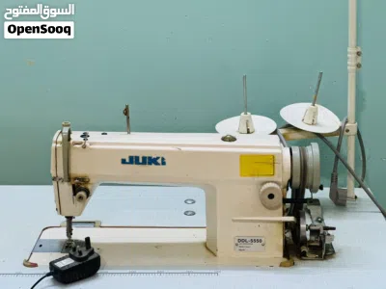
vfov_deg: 19.1
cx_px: 193
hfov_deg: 25.3
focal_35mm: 77
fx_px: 859
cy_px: 144
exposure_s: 1/33
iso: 250
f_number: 2.8
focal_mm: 9
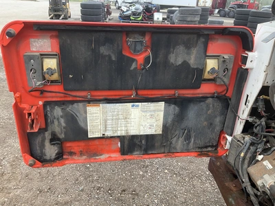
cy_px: 103
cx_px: 138
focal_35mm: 29
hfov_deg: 61.7
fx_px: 230
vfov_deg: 48.2
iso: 25
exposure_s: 1/122
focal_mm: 3
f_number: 1.8
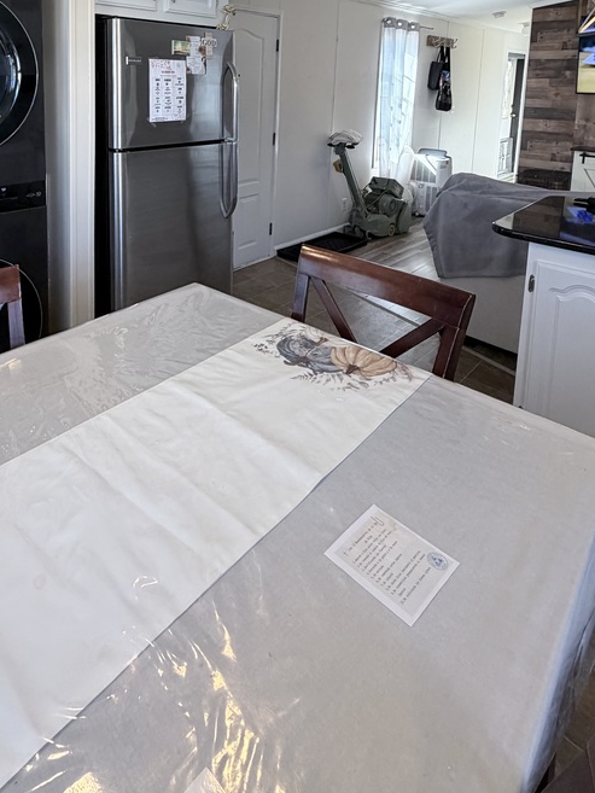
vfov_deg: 66.2
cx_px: 196
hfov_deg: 57.5
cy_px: 144
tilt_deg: -5.9
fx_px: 527
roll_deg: -1.7
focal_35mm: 23
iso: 200
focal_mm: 2.22
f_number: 2.2
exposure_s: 1/120
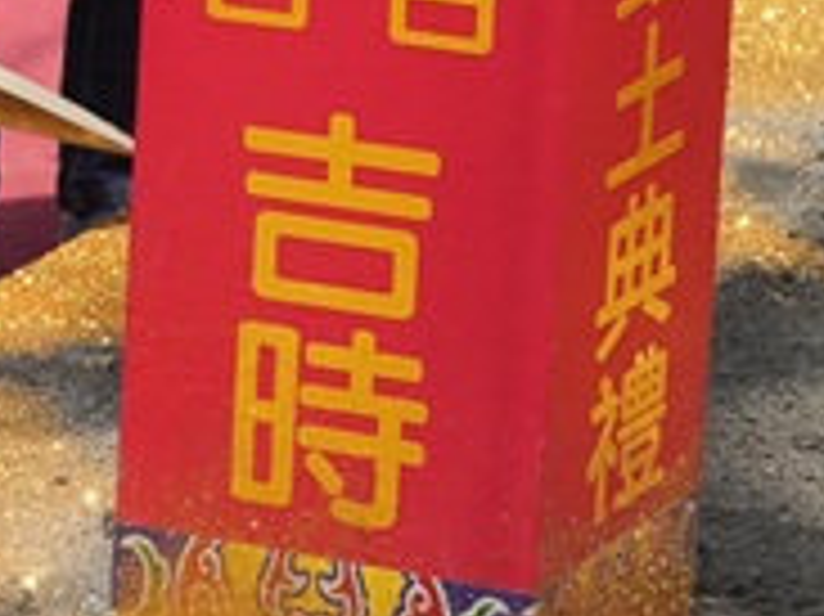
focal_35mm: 315
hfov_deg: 6.0
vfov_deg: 4.7
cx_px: -1238
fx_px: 7493
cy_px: -288
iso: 4000
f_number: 11
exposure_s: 1/3200
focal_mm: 60
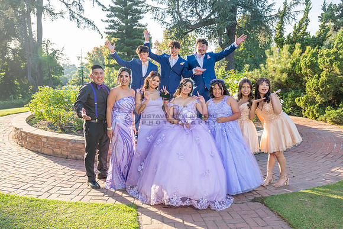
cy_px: 114
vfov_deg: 40.0
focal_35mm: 33
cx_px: 172
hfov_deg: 57.2
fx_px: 314
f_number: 5.6
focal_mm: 33
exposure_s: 1/200
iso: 200
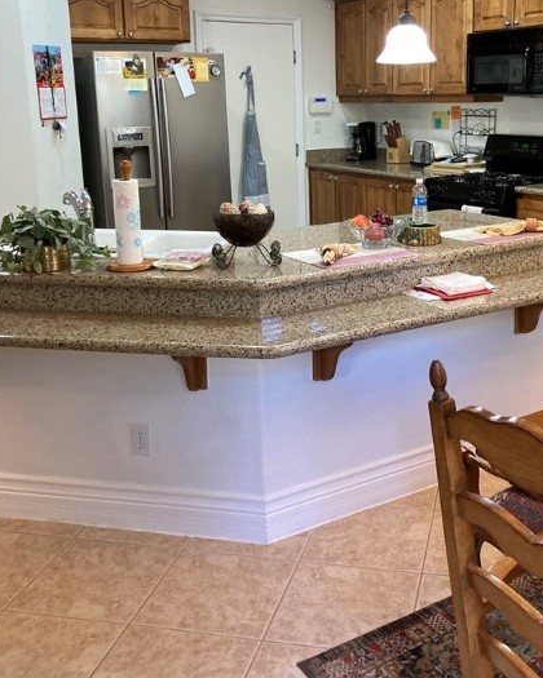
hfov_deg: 37.1
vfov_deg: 45.5
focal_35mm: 40
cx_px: 344
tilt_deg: -8.7
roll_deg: +1.6
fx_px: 804
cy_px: 266
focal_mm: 3.99
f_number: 1.8
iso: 125
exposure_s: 1/60
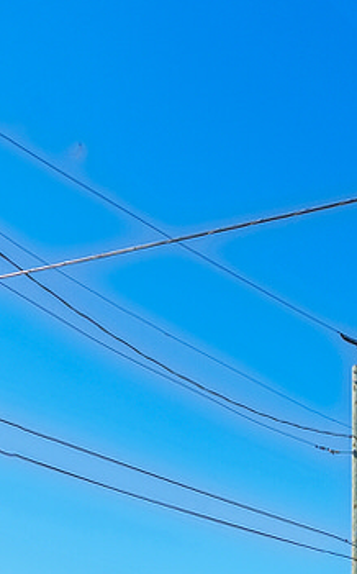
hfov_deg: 16.4
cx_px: 398
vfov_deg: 23.3
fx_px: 1202
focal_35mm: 77
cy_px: 773
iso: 100
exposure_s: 1/800
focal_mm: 12
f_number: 7.1
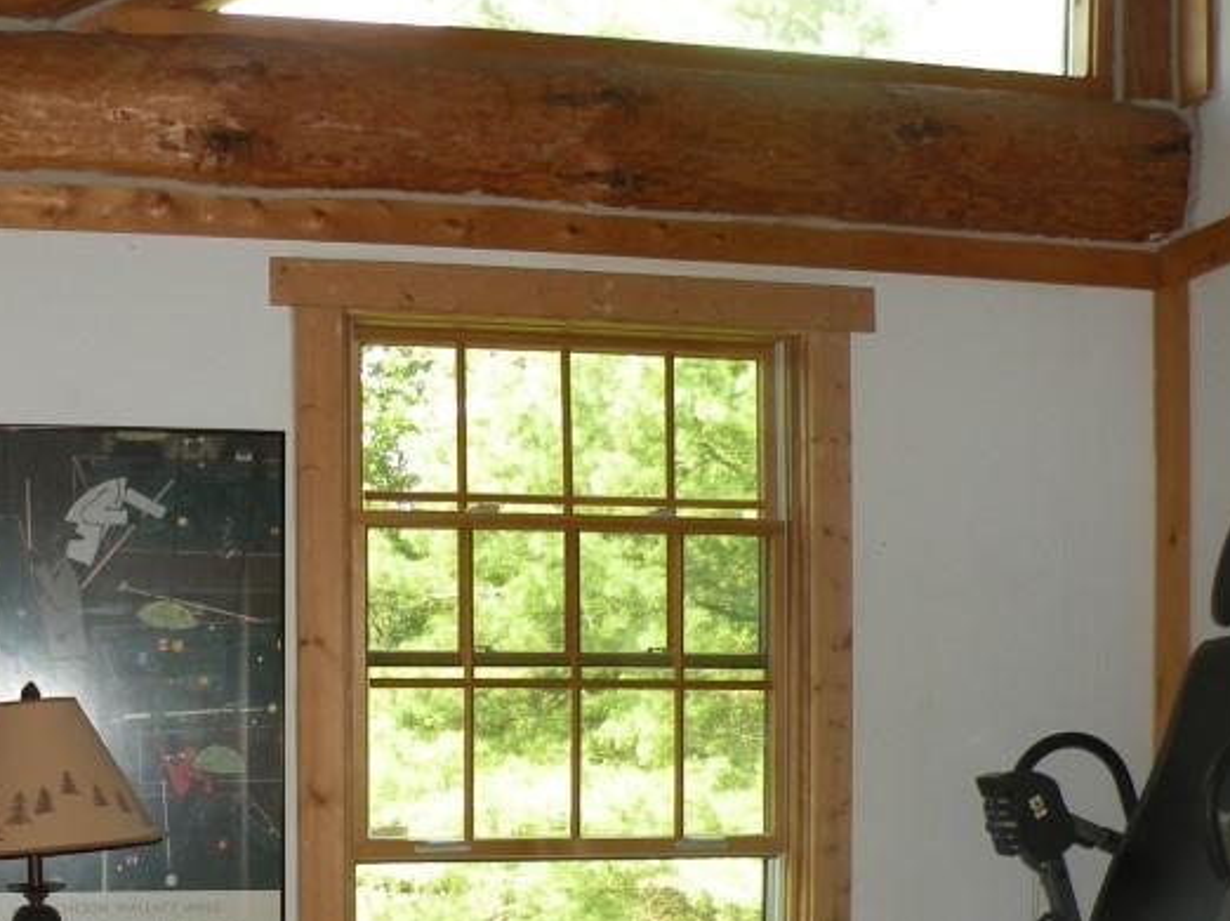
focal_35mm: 53
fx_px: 1882
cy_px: 841
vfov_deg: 26.5
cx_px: 358
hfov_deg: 35.6
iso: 64
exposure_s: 1/46.4
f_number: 2.8
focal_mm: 4.7
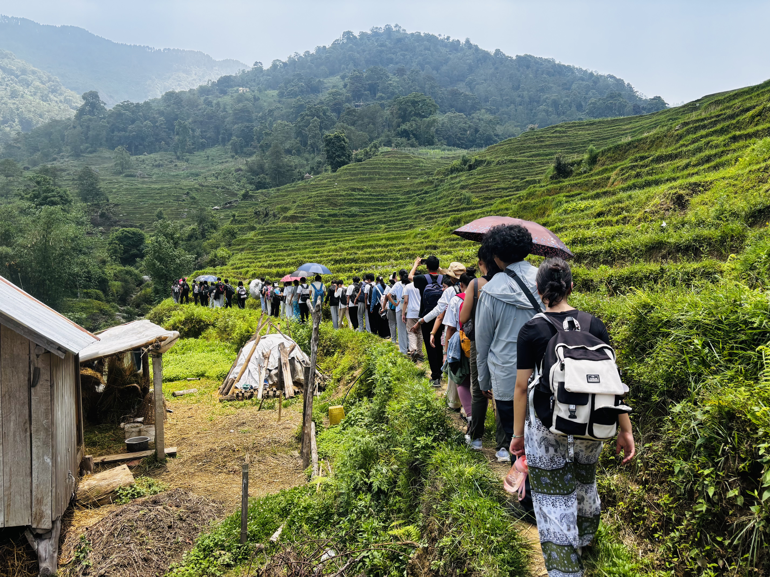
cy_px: 288
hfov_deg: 67.3
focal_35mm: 26
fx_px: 578
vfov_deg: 53.1
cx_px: 385
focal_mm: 5.96
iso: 50
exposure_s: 1/978
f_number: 1.6
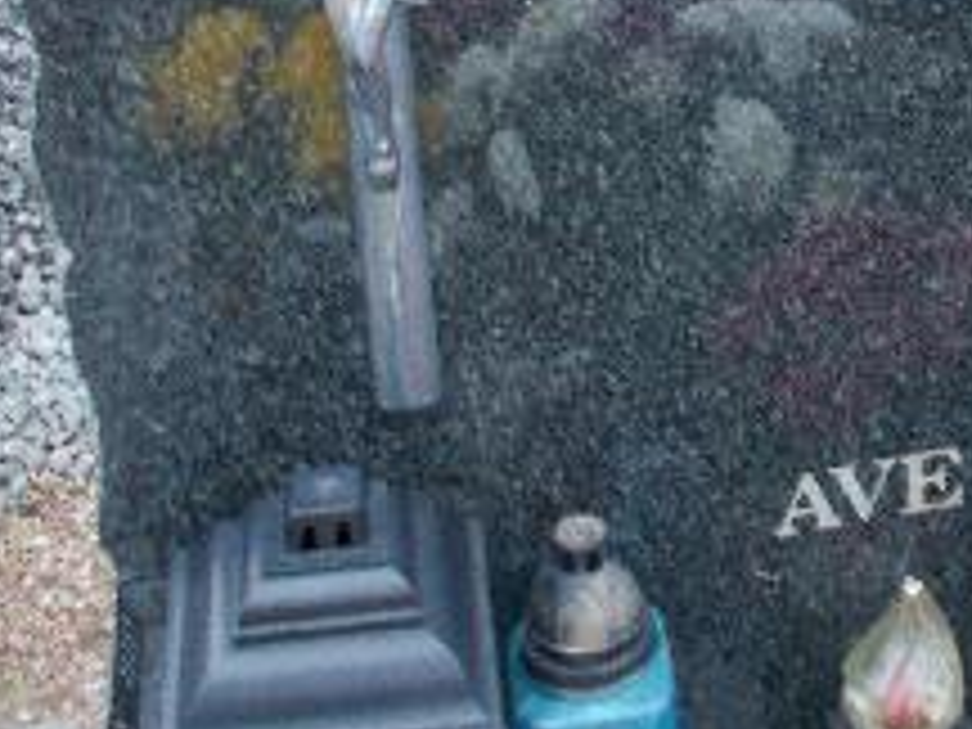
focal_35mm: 77
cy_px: -112
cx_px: 819
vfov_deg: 18.3
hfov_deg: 24.8
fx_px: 2162
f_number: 3.2
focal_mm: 4.6
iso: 200
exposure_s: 1/10
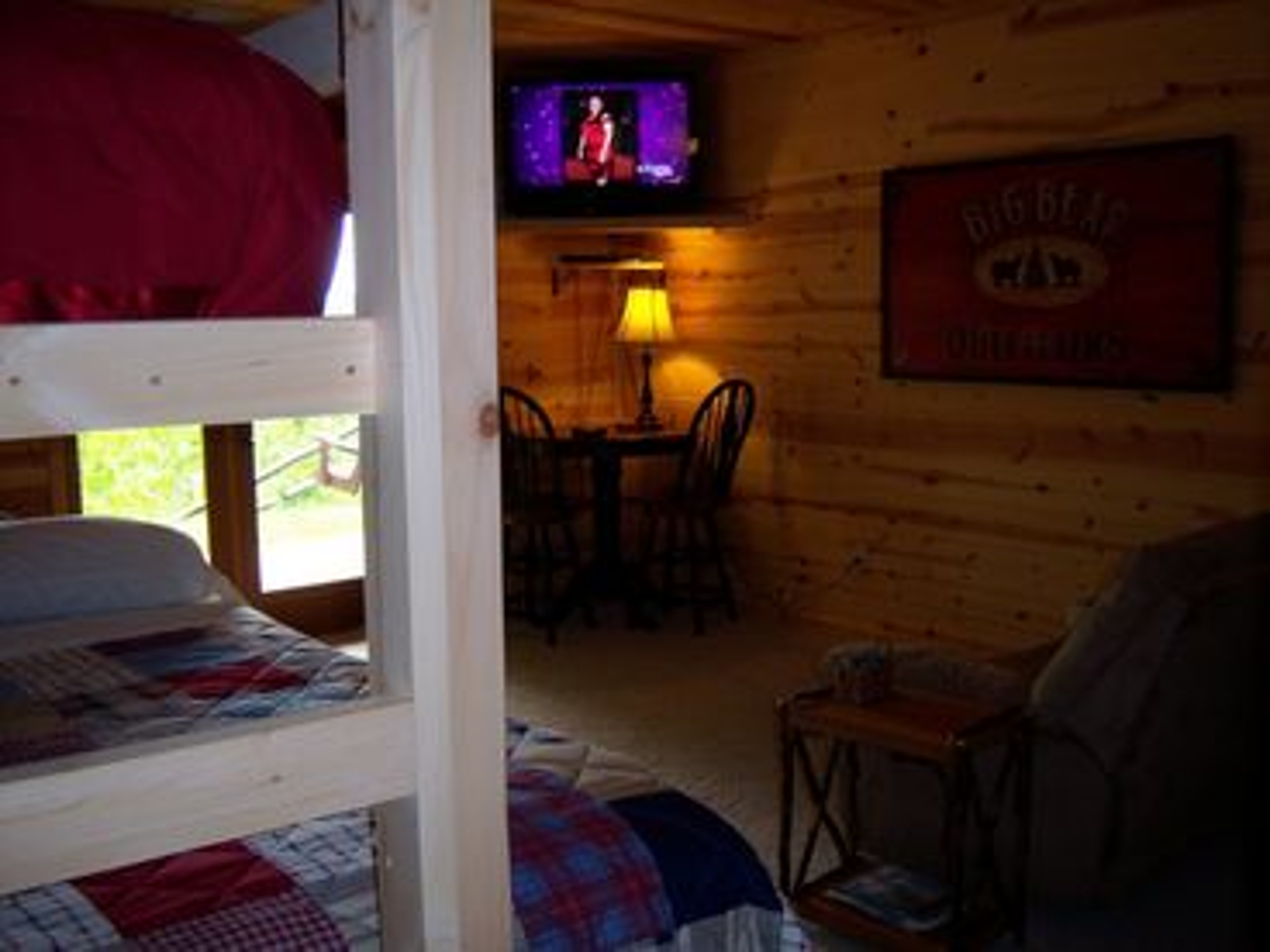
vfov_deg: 39.7
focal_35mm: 36
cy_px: 476
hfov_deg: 51.4
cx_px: 635
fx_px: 1321
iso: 80
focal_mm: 7.5
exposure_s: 1/60
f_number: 2.8
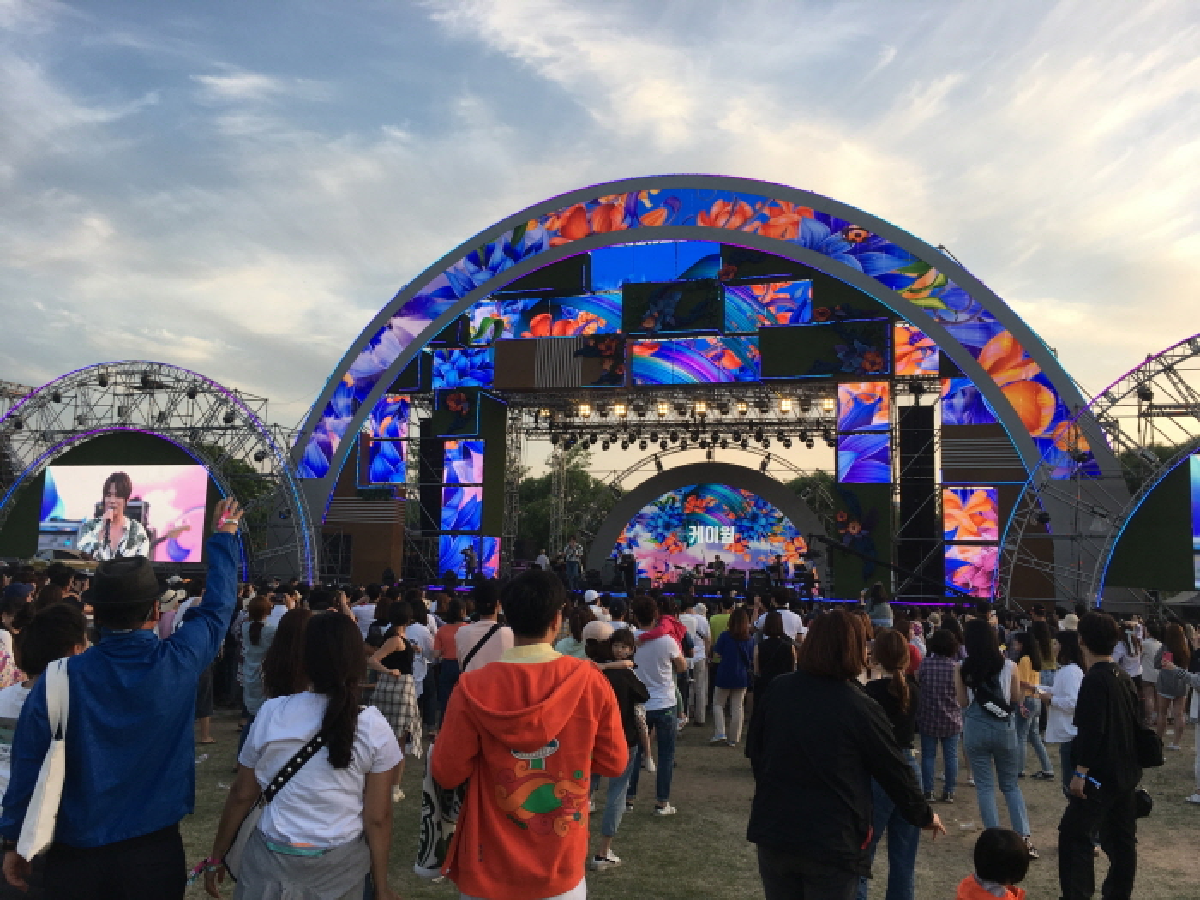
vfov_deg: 48.2
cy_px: 450
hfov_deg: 61.7
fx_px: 1005
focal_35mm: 29
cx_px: 600
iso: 25
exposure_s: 1/179
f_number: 2.2
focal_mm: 4.15
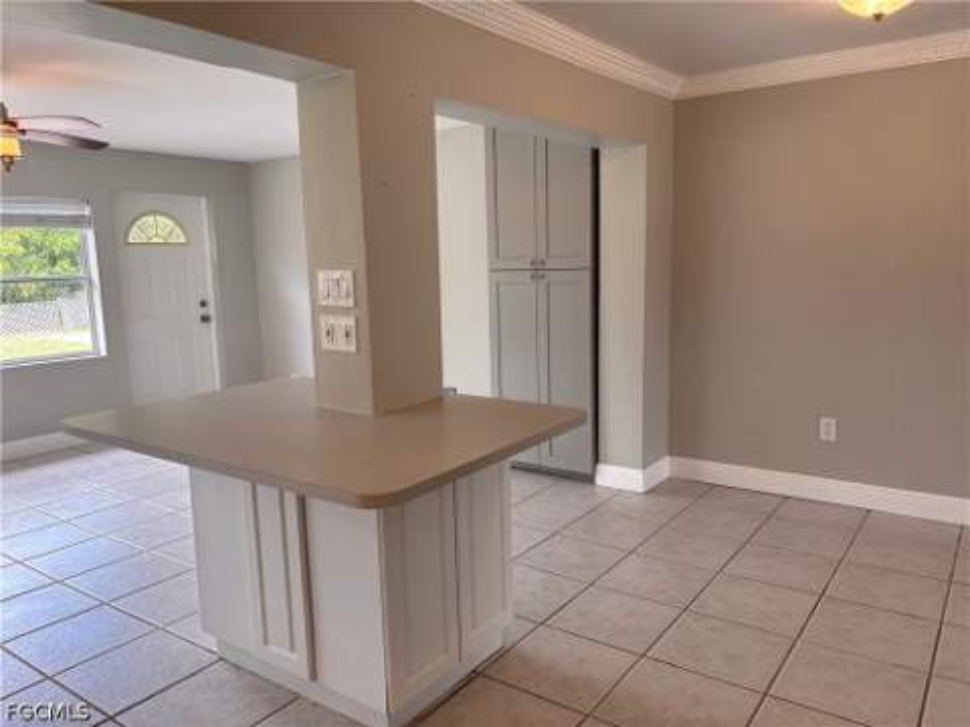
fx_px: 729
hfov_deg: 67.3
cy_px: 364
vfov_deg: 53.1
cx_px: 485
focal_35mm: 26
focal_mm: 5.96
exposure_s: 1/120
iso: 80
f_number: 1.6
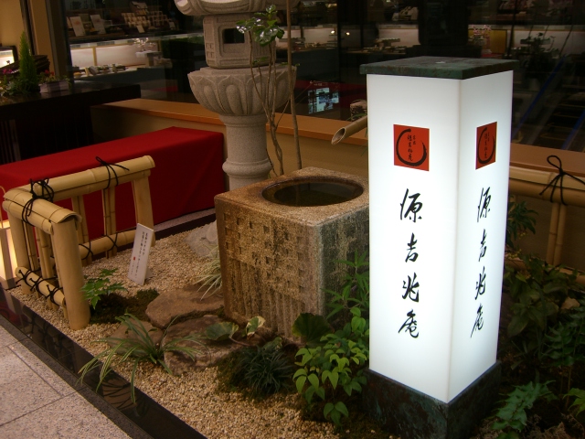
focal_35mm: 38
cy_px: 220
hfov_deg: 49.0
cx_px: 292
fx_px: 642
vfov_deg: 37.7
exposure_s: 1/80
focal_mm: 6.2
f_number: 2.7
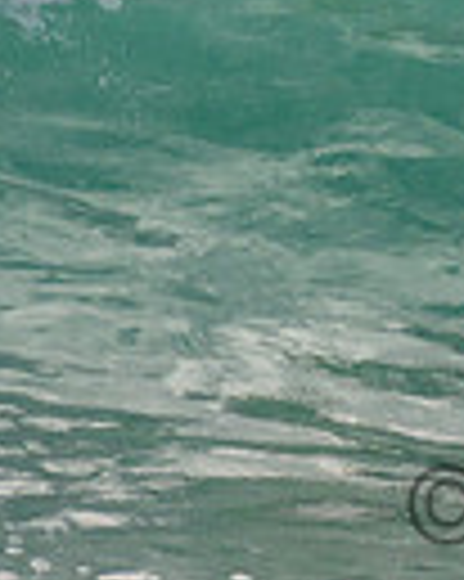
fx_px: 39940
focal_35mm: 2324
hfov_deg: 0.7
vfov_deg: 0.8
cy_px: -301
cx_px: 374
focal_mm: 400
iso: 320
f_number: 5.6
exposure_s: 1/2000
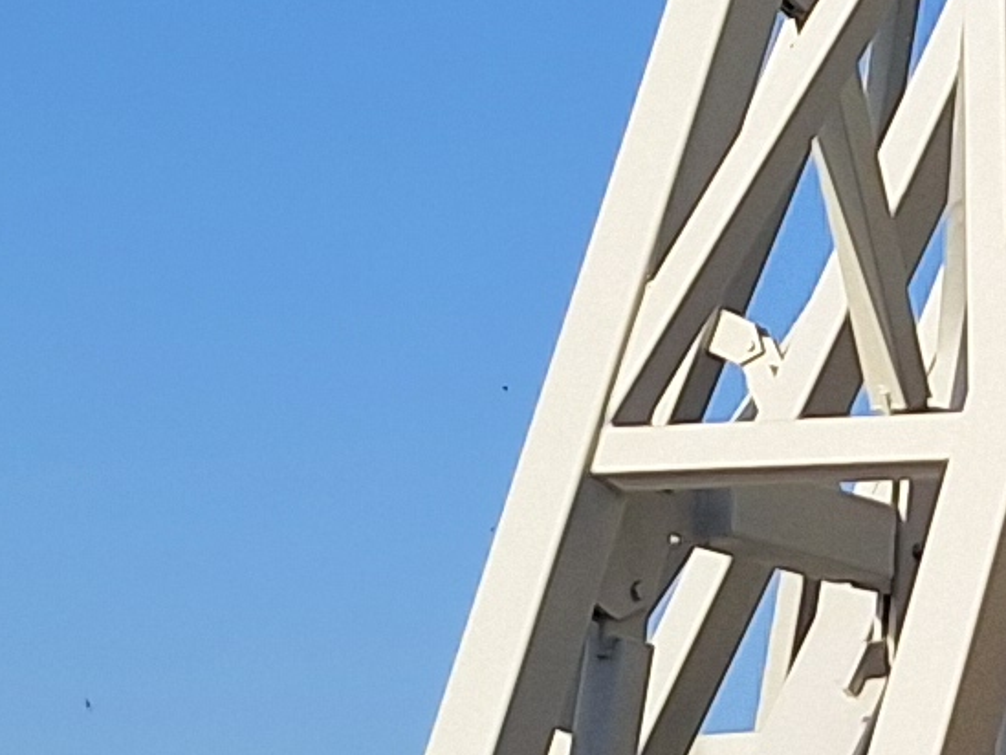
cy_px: 275
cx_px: 1519
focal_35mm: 171
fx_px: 4971
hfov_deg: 11.1
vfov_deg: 8.7
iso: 40
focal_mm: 5.54
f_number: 1.8
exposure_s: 1/2066
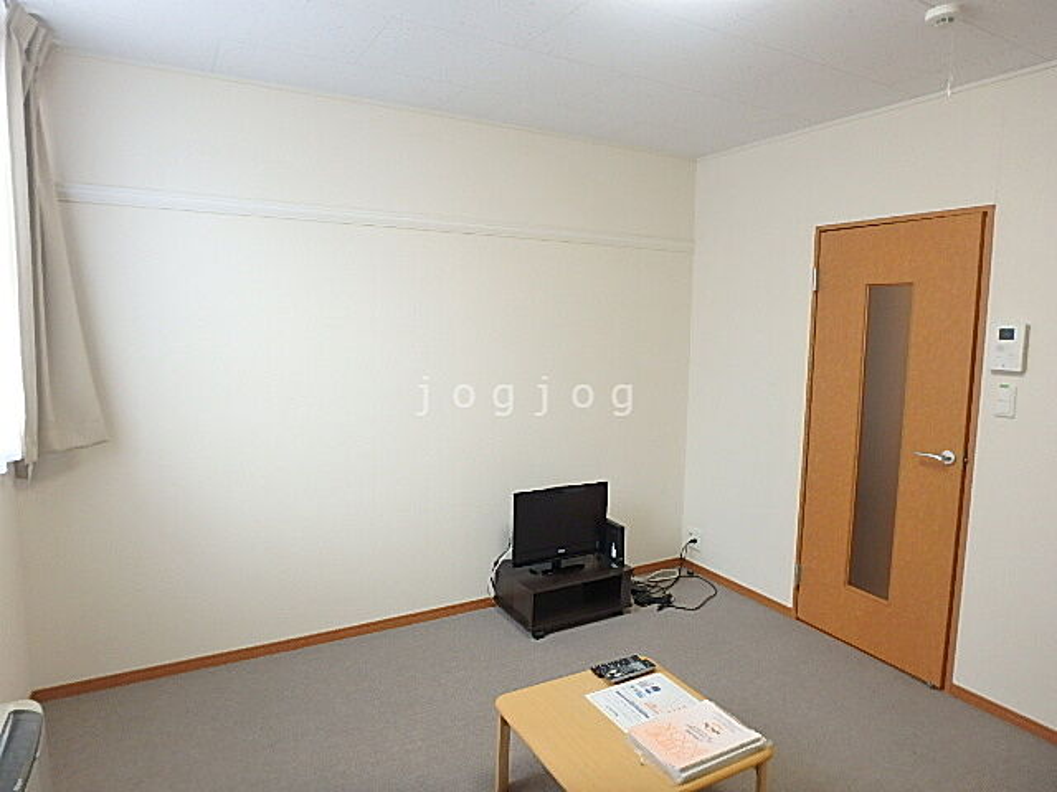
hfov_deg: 79.0
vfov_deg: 63.4
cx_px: 528
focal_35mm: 21
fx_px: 641
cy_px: 396
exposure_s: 1/30
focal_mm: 3.7
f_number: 3.5
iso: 200
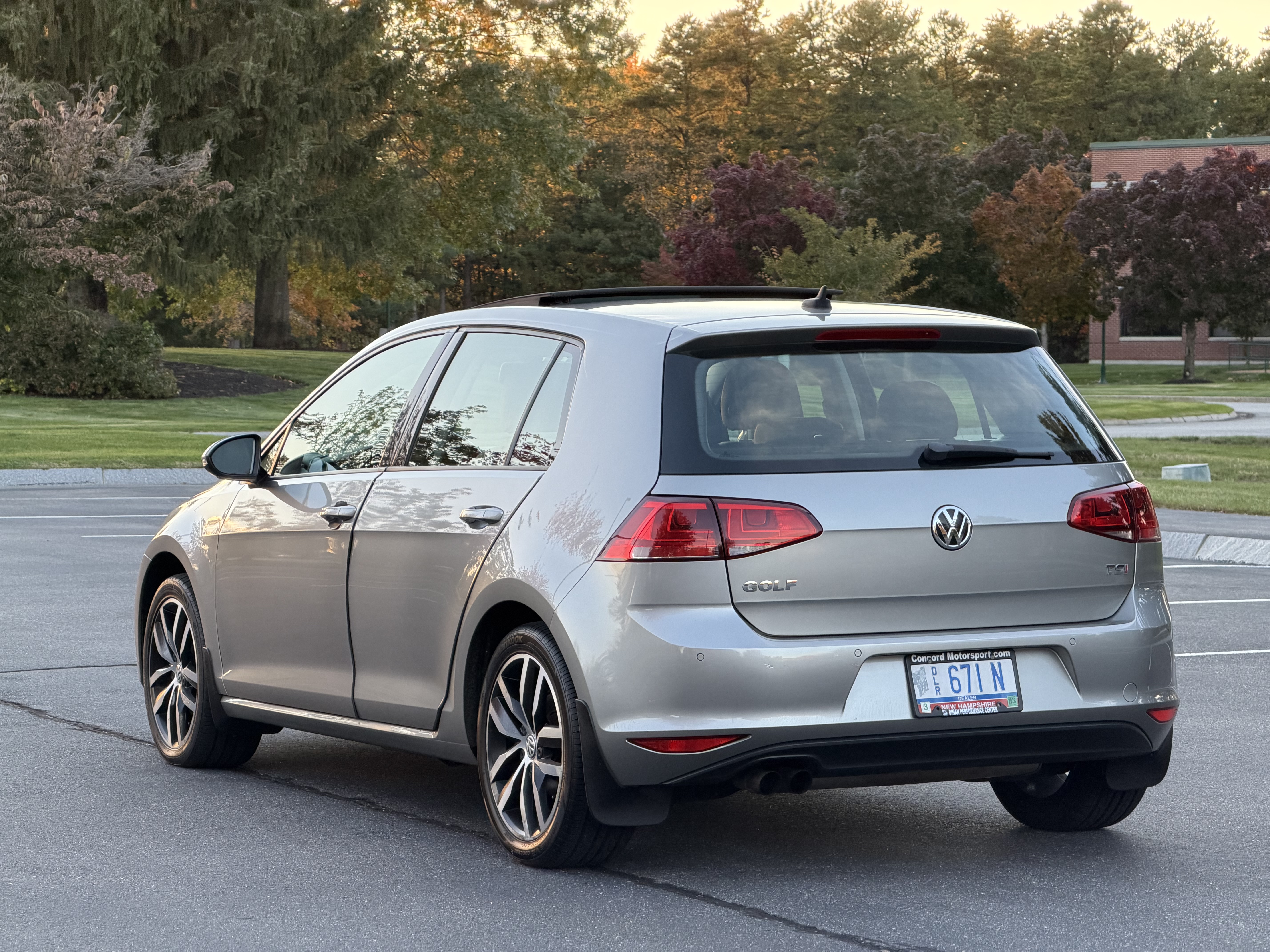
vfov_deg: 14.8
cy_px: 476
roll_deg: -0.8
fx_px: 3669
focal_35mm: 100
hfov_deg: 19.6
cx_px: 635
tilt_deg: -2.0
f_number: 2.8
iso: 160
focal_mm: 16.89
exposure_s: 1/121
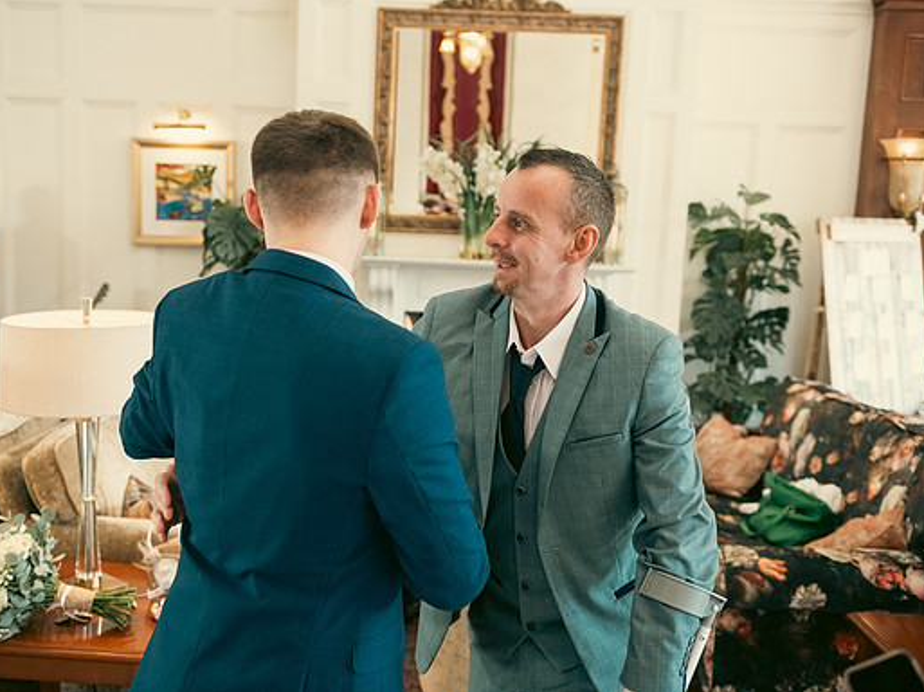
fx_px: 987
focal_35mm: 37
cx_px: 418
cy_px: 345
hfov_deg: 50.1
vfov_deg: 38.6
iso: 800
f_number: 3.5
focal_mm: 34
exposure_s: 1/160
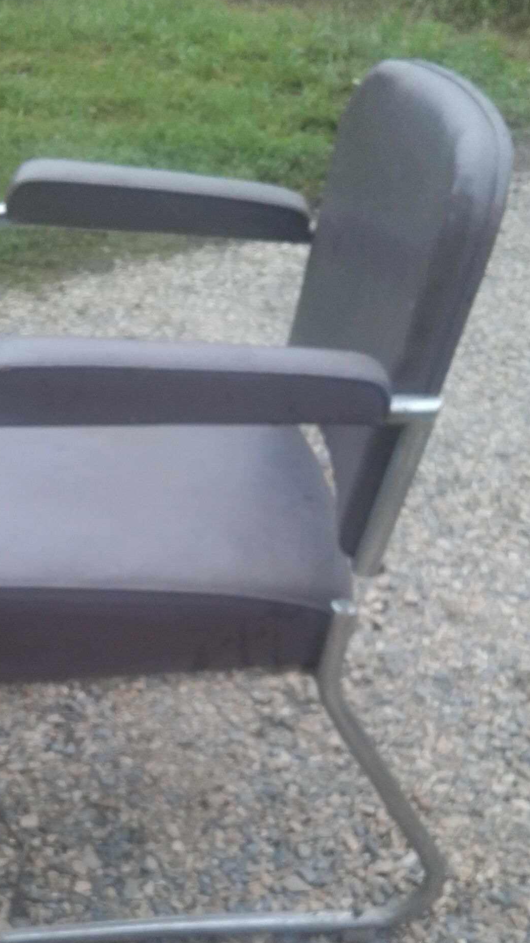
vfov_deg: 43.2
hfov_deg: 25.3
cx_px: 169
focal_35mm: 47
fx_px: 1174
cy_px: 616
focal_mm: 3.3
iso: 80
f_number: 2.2
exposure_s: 1/100
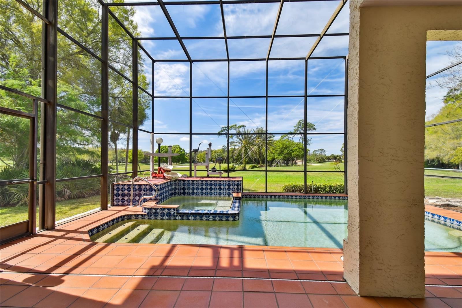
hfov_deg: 100.4
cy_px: 154
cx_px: 231
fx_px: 192
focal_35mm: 15
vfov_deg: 77.3
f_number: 7.1
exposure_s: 1/160
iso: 100
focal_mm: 10
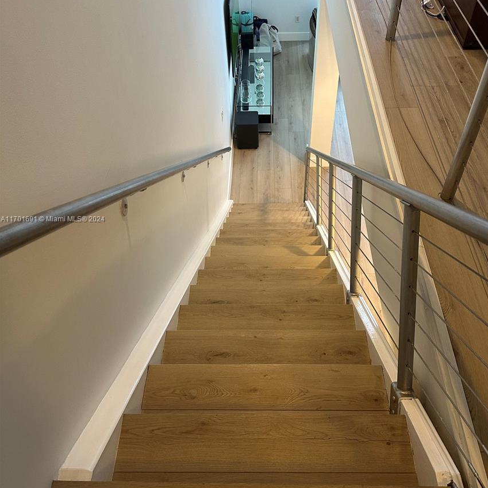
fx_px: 478
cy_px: 220
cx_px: 258
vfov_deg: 53.9
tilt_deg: -47.7
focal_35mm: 30
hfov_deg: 54.0
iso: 200
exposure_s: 1/60
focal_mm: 6.86
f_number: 1.78
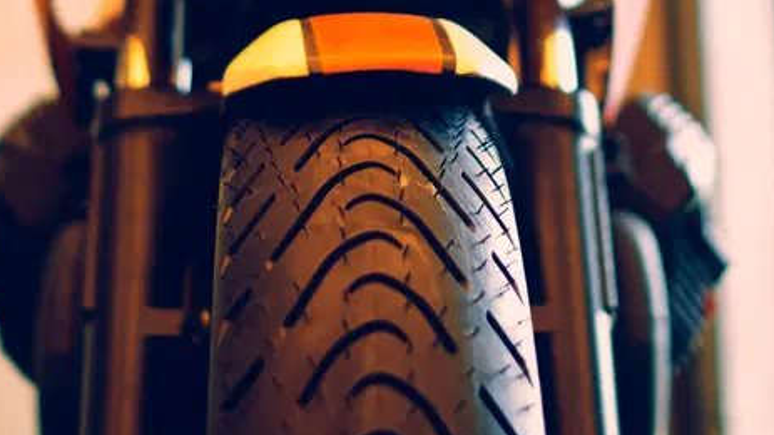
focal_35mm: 95
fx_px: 1949
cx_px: 366
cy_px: -69
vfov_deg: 12.5
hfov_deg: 22.5
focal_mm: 23
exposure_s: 1/250
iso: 250
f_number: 1.4
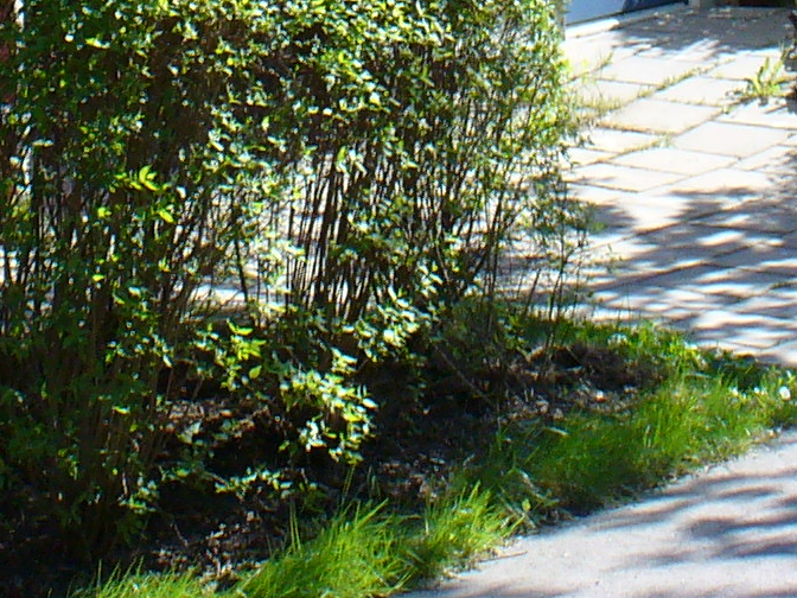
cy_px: -492
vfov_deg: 9.1
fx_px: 3569
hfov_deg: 12.7
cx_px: 281
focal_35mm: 155
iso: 80
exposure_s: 1/125
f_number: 5.6
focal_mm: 6.1
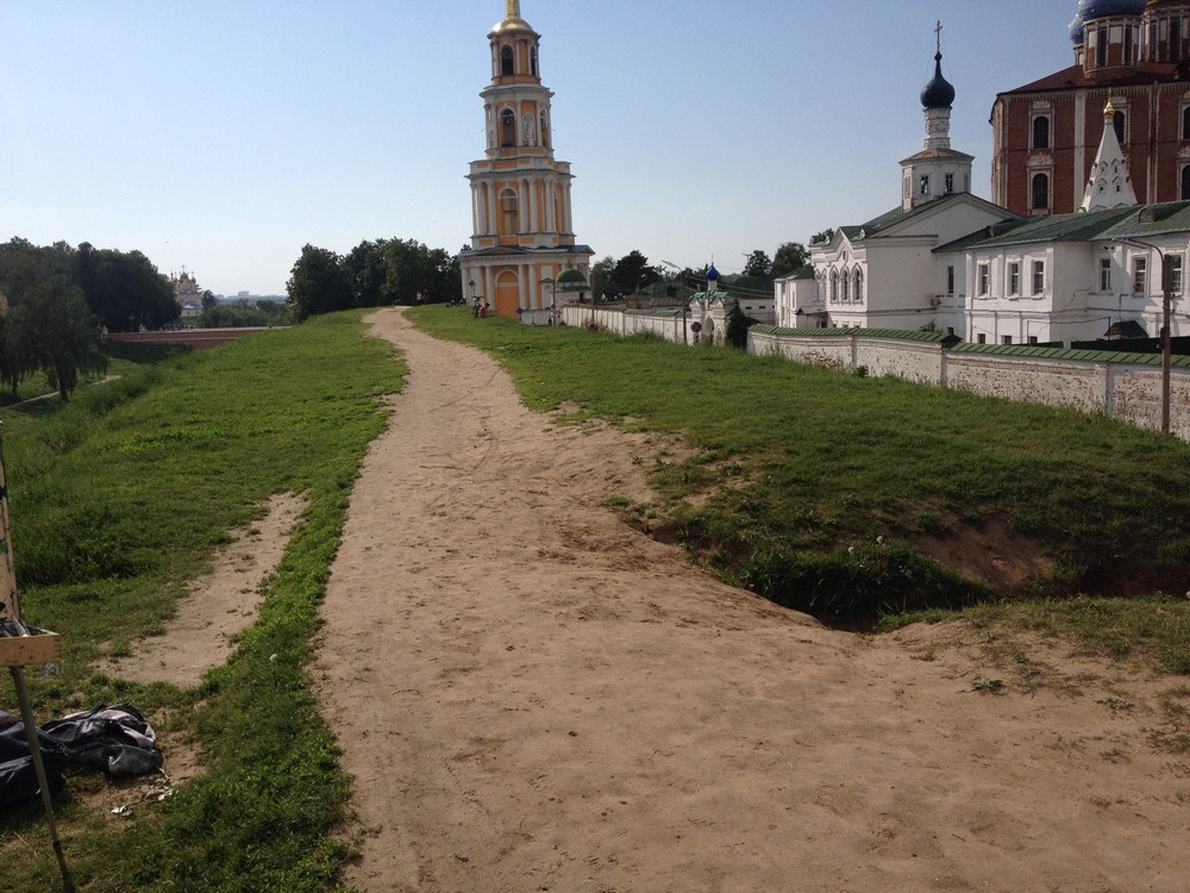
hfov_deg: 52.6
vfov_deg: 40.7
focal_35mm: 35
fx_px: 1203
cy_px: 446
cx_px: 595
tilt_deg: -9.4
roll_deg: -0.1
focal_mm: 4.28
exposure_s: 1/4608
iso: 50
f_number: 2.4
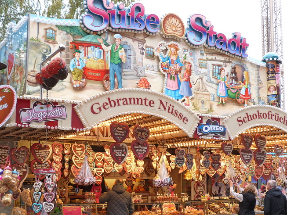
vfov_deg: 29.5
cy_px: 139
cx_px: 139
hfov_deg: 38.9
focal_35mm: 49
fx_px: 406
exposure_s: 1/80
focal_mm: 5.7
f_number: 3.6
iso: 100
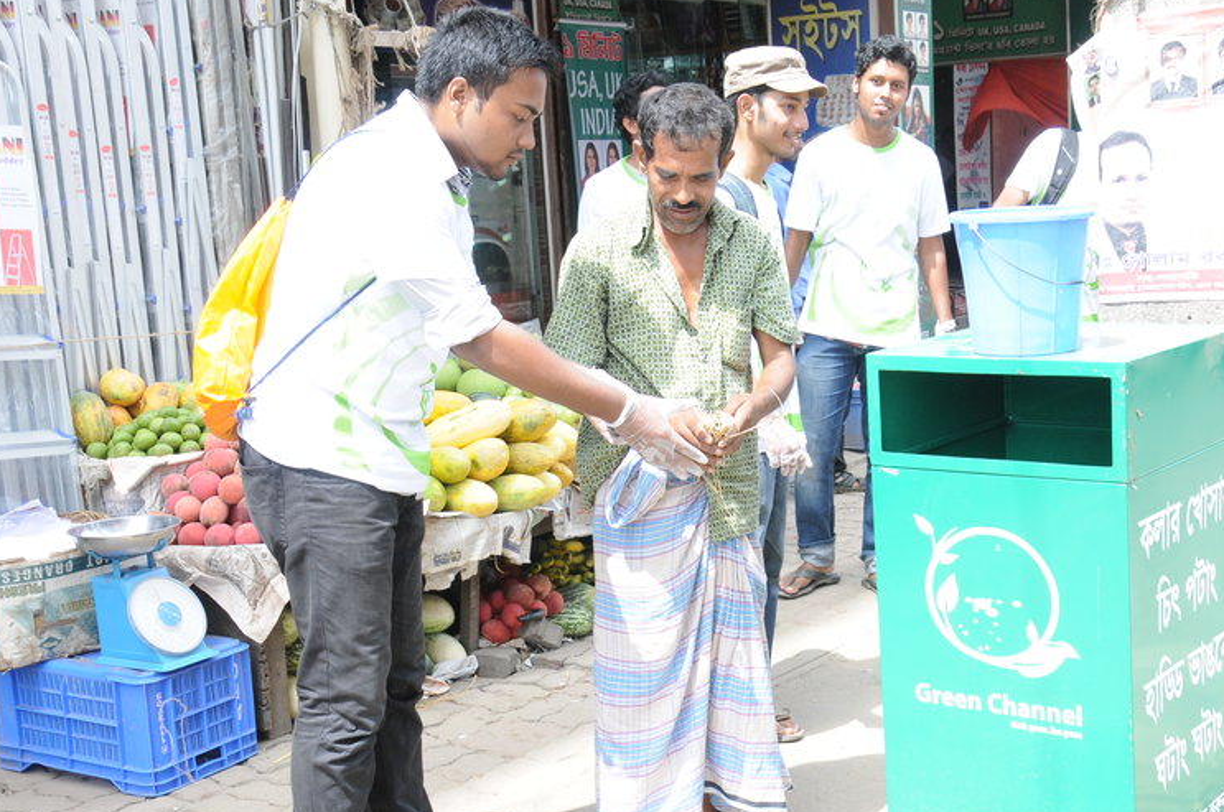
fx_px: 1755
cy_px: 511
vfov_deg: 26.0
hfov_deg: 38.2
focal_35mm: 52
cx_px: 754
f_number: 7.1
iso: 400
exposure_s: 1/125
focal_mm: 25
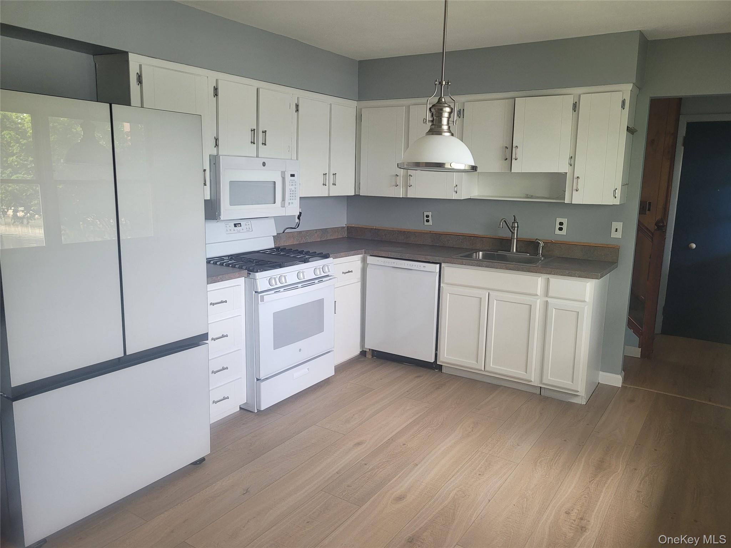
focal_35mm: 26
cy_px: 274
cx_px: 366
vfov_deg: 53.1
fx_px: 549
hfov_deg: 67.3
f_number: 1.8
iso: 160
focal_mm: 5.4
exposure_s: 1/120
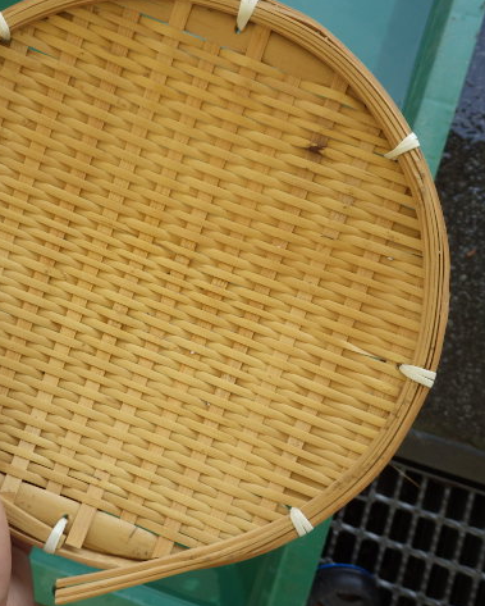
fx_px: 592
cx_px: 189
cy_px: 302
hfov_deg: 44.3
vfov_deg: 54.2
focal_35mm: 33
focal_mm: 4.5
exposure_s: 1/320
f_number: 2.8
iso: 125
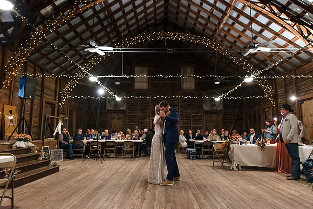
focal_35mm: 25
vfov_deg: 51.3
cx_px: 156
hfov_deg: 71.5
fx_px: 217
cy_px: 104
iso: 3200
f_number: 2.8
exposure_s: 1/125
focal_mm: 25
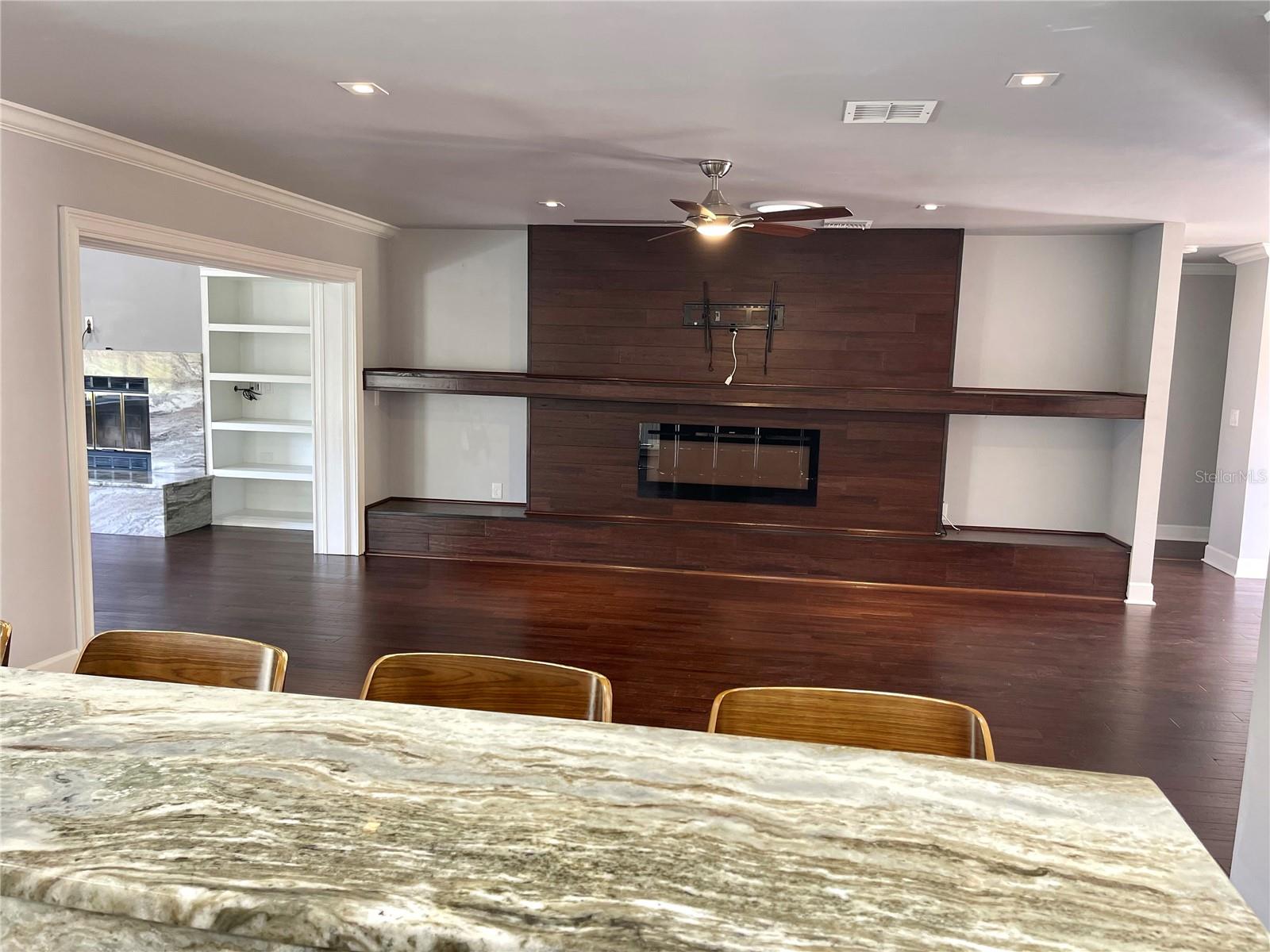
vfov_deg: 53.1
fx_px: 954
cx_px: 635
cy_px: 476
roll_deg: -1.6
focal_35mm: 26
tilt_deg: -8.6
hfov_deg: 67.3
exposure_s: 1/60
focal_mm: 5.1
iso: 200
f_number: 1.6
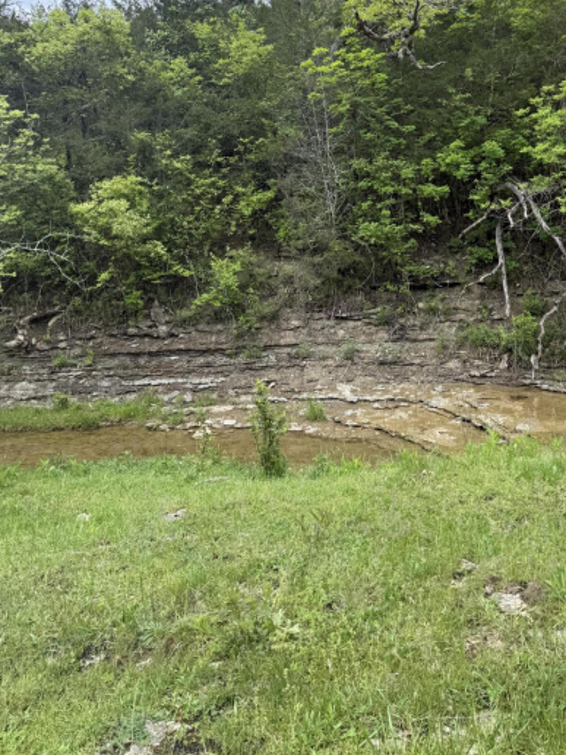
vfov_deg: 57.7
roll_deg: +0.0
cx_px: 341
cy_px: 286
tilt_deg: -0.2
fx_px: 676
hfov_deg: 45.2
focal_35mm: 31
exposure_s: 1/1174
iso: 80
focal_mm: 6.76
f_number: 1.78
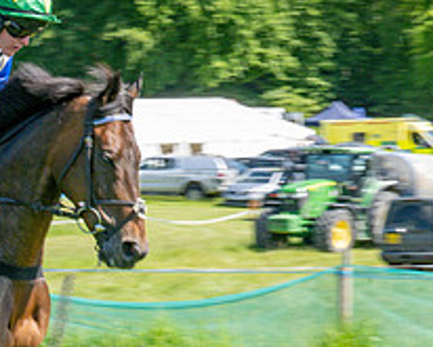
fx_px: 2757
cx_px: -178
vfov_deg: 7.2
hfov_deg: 8.8
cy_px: 301
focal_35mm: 215
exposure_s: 1/160
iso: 200
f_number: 18
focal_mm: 70
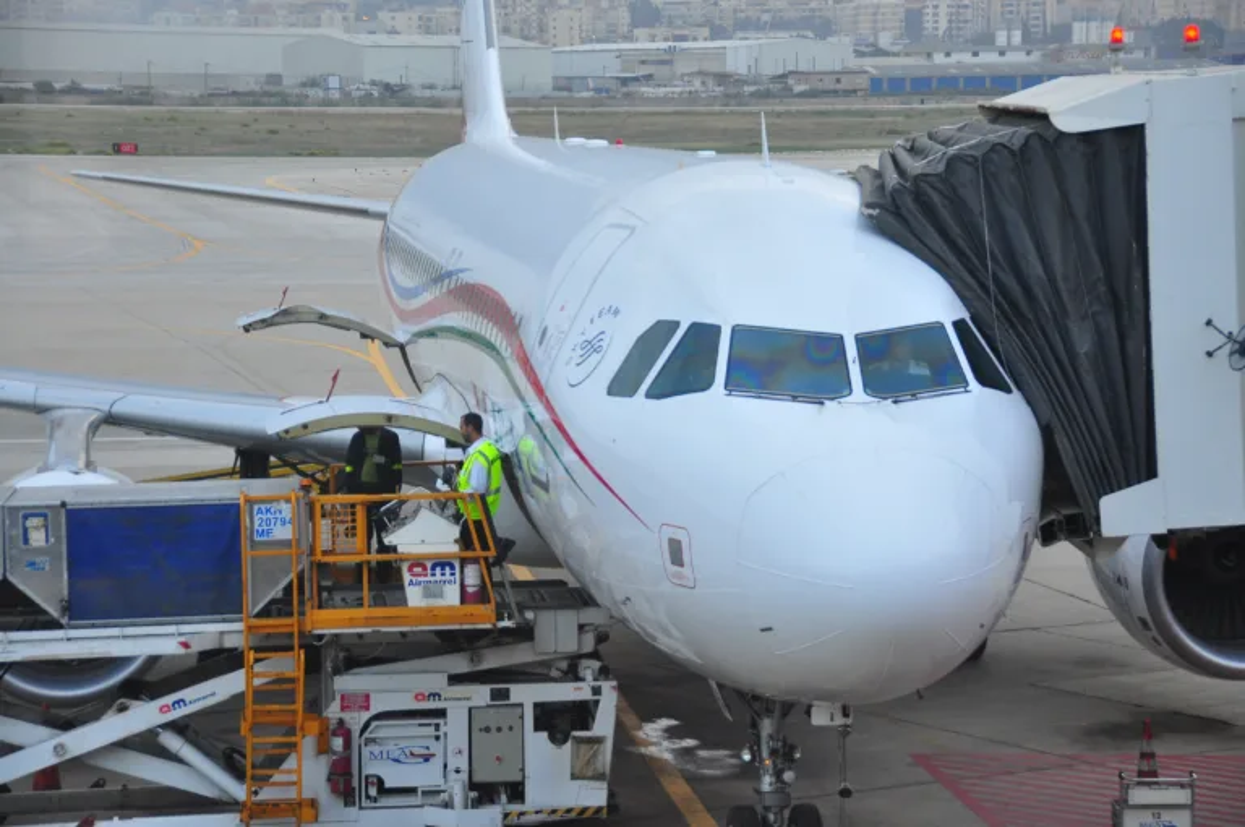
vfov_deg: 14.0
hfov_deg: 20.9
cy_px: 414
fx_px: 3368
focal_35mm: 98
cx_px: 622
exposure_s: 1/50
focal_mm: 65
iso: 640
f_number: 5.6
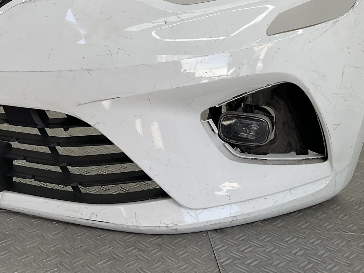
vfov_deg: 25.7
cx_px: 55
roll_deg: -3.0
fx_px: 578
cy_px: 23
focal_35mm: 55
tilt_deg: -8.4
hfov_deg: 33.6
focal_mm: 3
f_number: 1.8
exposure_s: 1/198
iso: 16
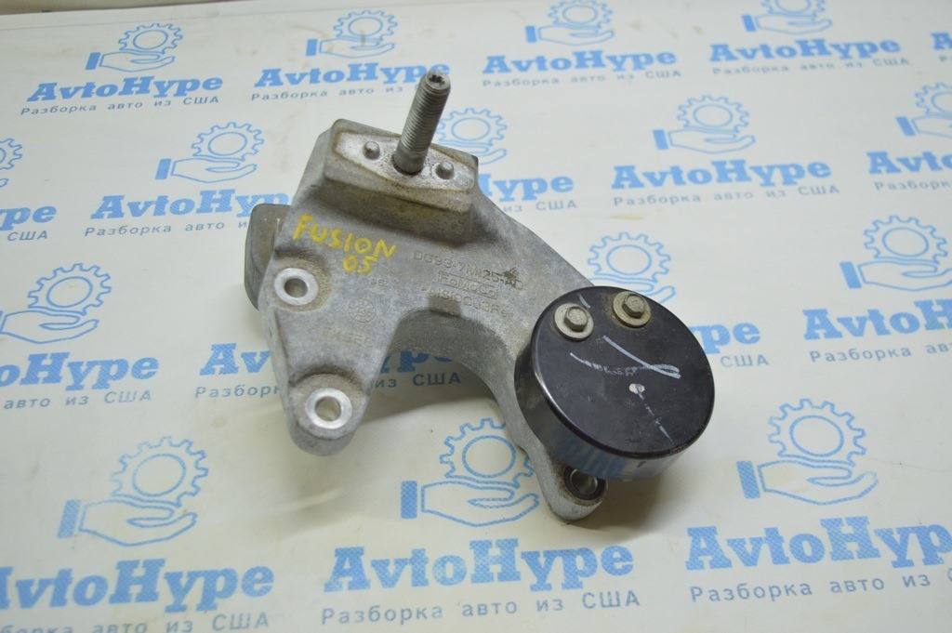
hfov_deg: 46.4
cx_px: 476
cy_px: 316
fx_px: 1110
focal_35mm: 42
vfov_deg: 31.8
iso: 400
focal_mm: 28
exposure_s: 1/60
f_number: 4.2
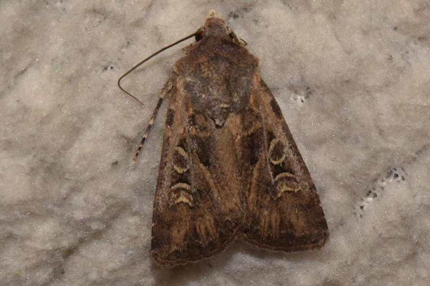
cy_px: 143
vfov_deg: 6.5
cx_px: 215
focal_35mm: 210
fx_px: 2508
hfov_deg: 9.8
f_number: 14
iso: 1000
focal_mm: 140
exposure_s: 1/200
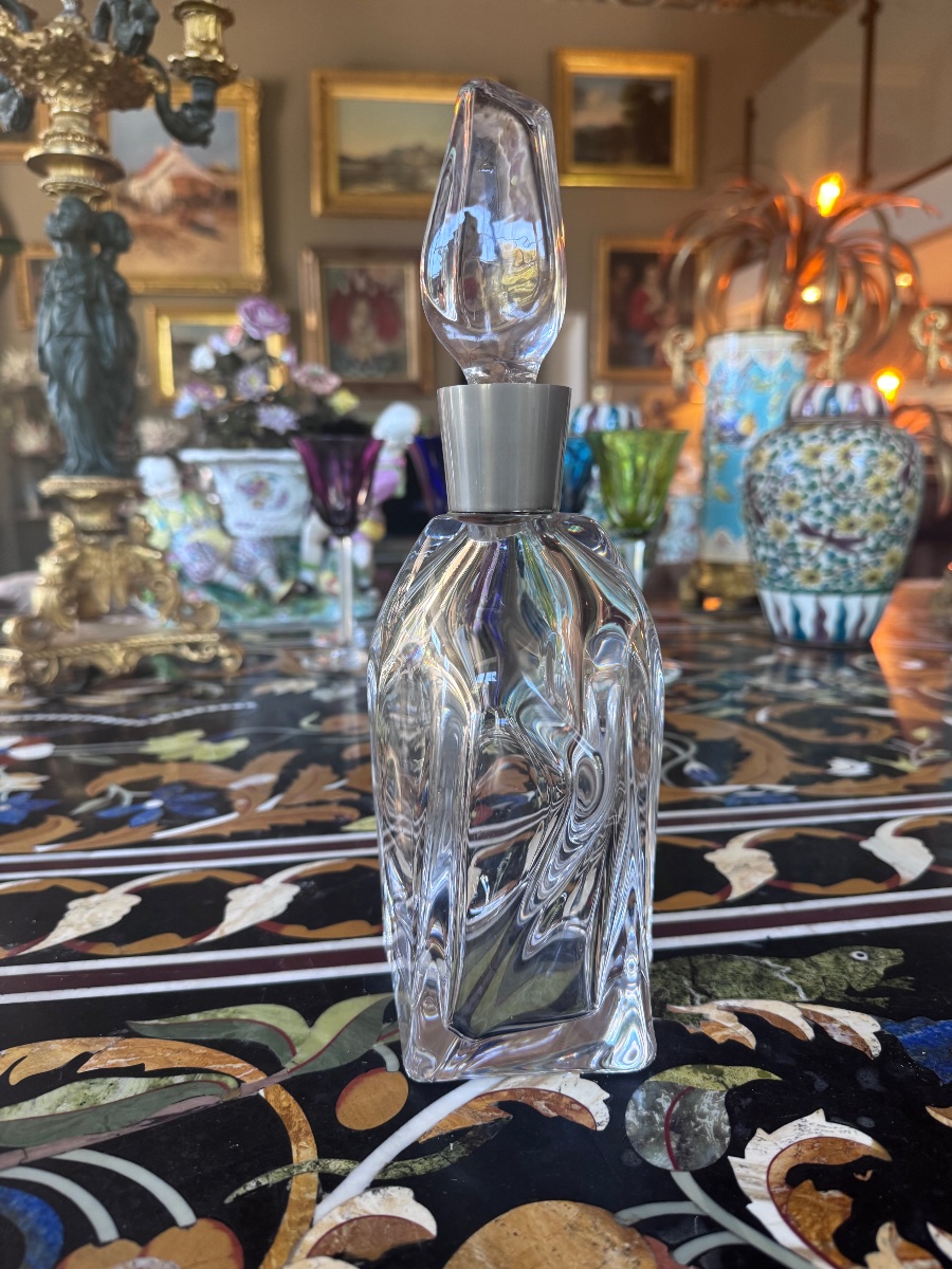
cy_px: 634
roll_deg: +0.7
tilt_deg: -10.4
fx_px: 880
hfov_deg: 56.8
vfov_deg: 71.6
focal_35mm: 24
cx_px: 476
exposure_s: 1/50
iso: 200
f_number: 1.78
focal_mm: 6.76
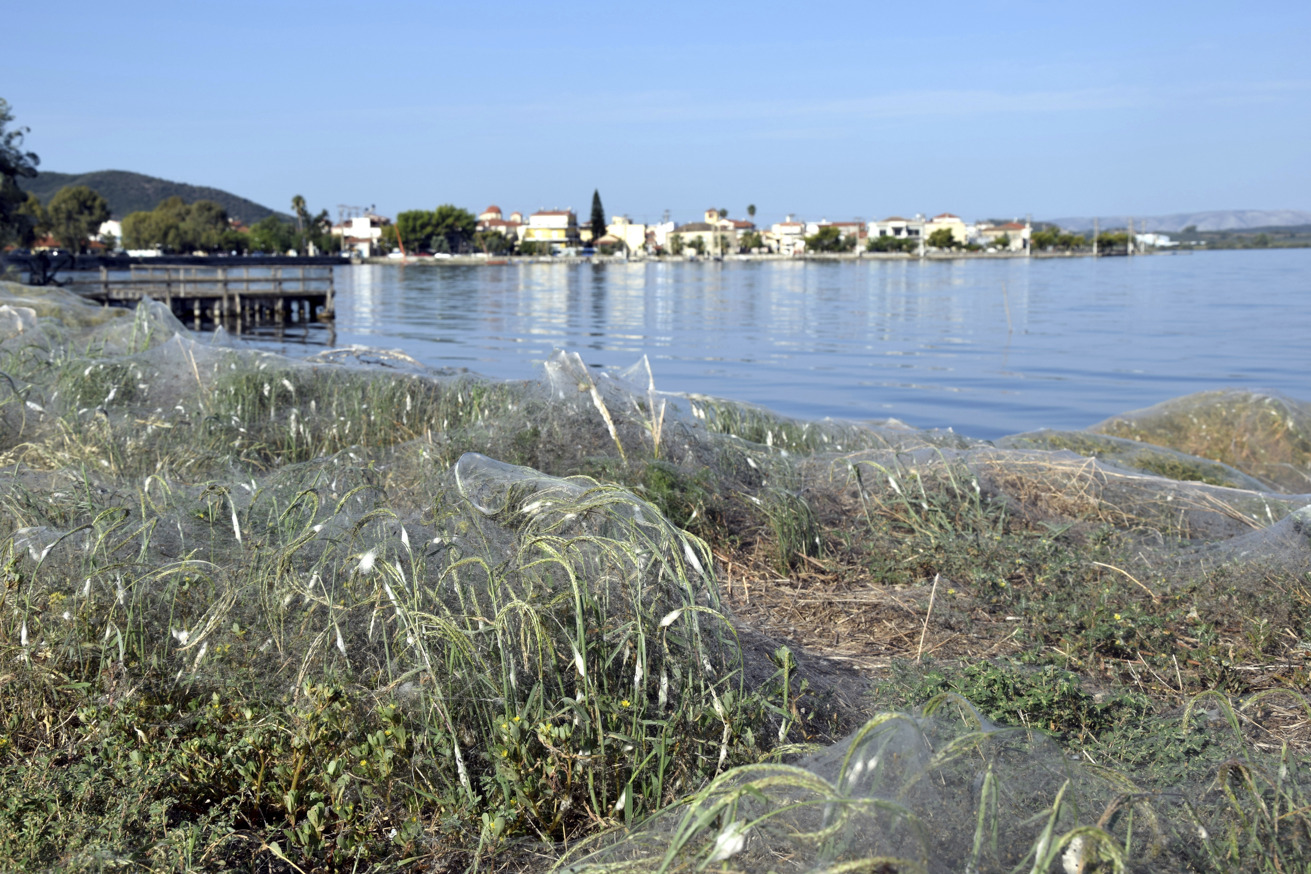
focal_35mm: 45
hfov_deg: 43.6
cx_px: 656
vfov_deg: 29.9
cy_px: 437
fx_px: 1639
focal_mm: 30
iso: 100
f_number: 9
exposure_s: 1/250
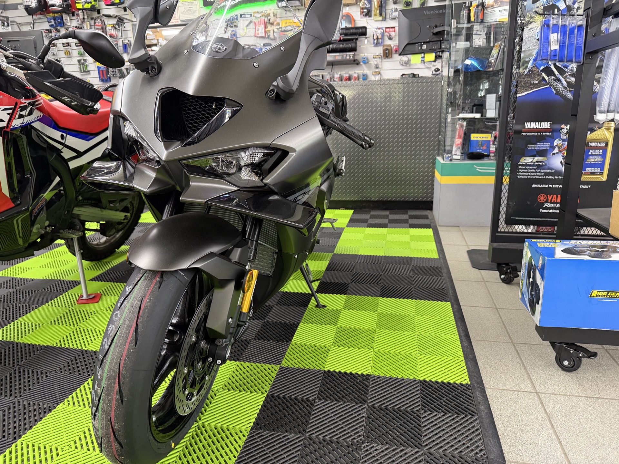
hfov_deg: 71.6
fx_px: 429
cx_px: 310
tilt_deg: -18.4
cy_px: 232
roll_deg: +2.2
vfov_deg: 56.8
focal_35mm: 24
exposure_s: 1/60
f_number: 1.78
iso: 320
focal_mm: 6.76
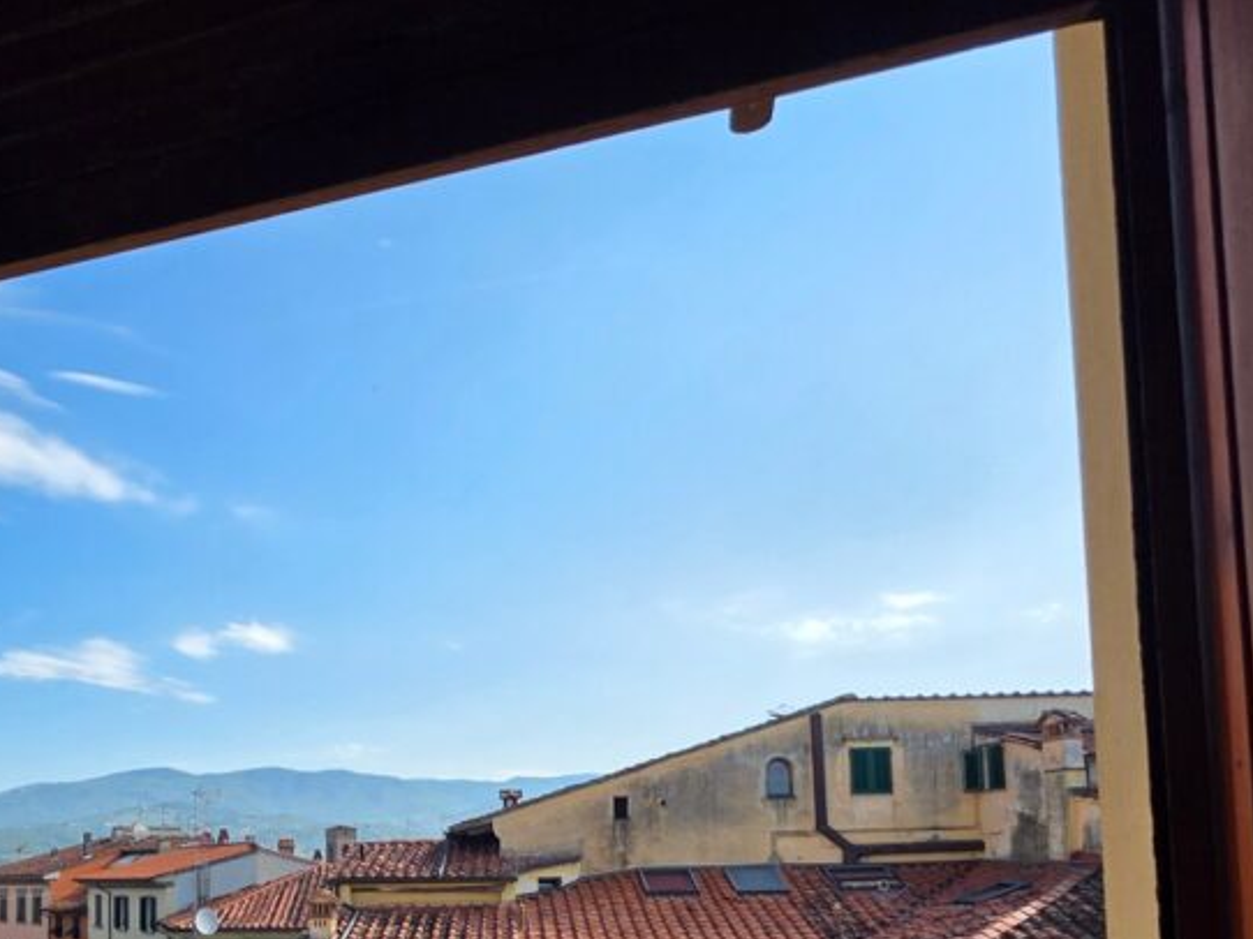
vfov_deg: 51.0
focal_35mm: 24
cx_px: 400
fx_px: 868
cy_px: 823
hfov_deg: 69.2
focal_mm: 2.2
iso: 40
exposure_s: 1/2186
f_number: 1.9
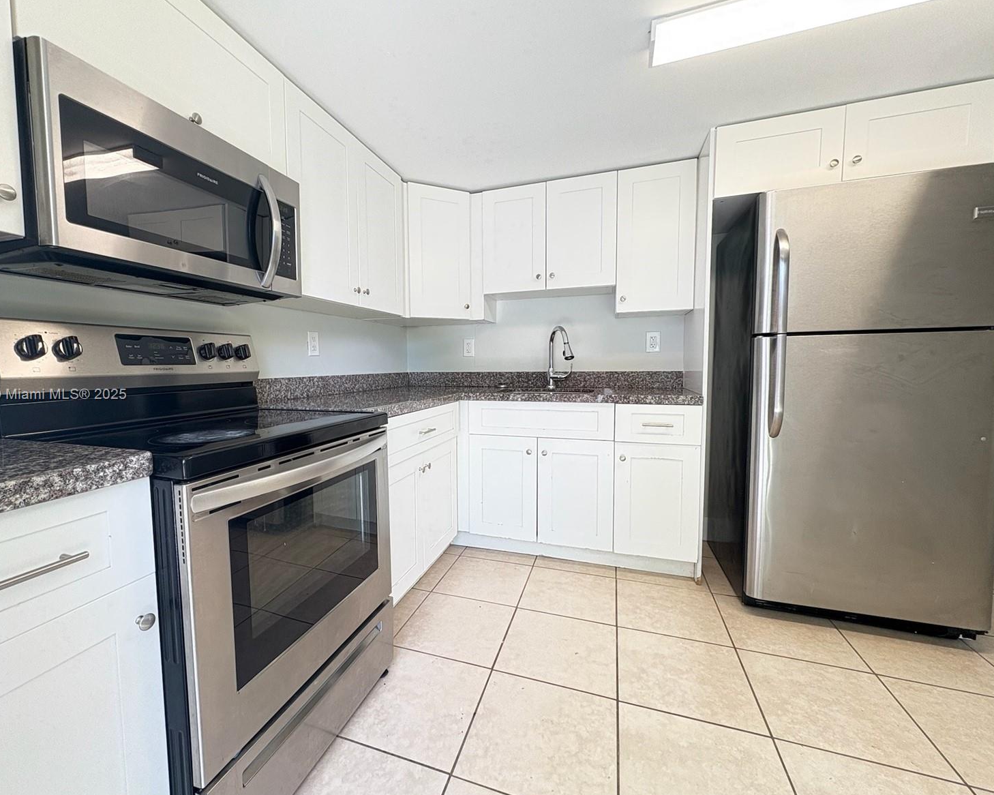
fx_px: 441
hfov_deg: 96.6
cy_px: 395
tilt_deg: -3.3
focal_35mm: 15
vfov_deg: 84.0
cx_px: 454
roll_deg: +1.0
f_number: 2.2
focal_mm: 2.22
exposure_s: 1/60
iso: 160
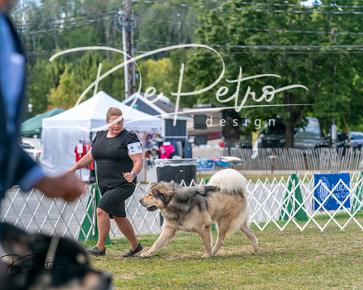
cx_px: 182
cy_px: 145
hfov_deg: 14.0
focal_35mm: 137
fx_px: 1476
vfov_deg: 11.2
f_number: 4
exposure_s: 1/1250
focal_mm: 122
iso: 400
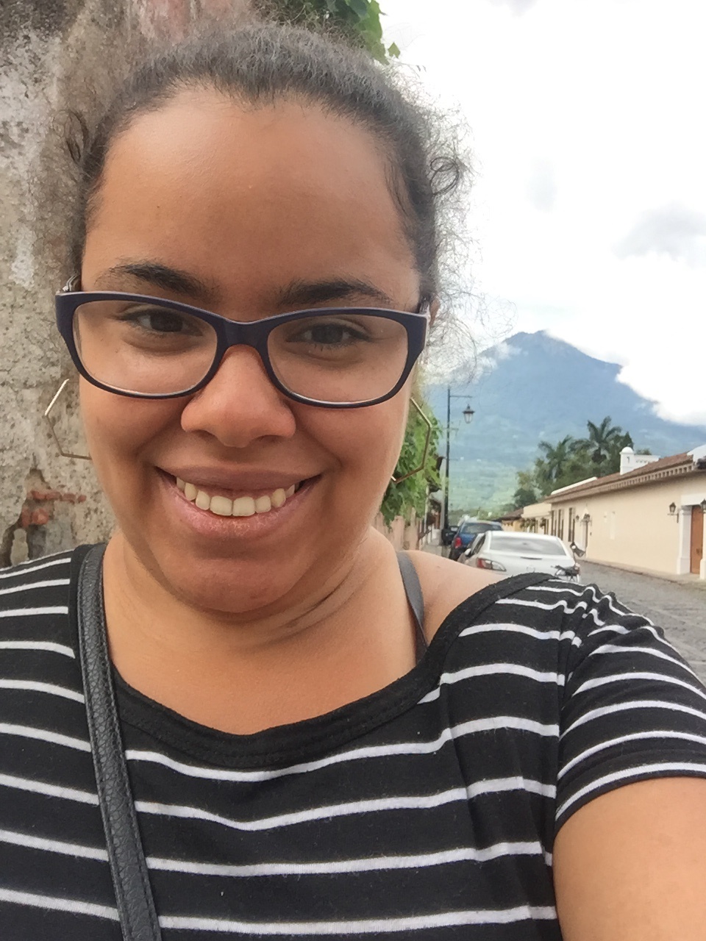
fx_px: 843
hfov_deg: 45.4
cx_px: 353
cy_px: 470
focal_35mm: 31
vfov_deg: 58.4
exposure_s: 1/337
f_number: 2.2
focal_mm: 2.65
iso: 32
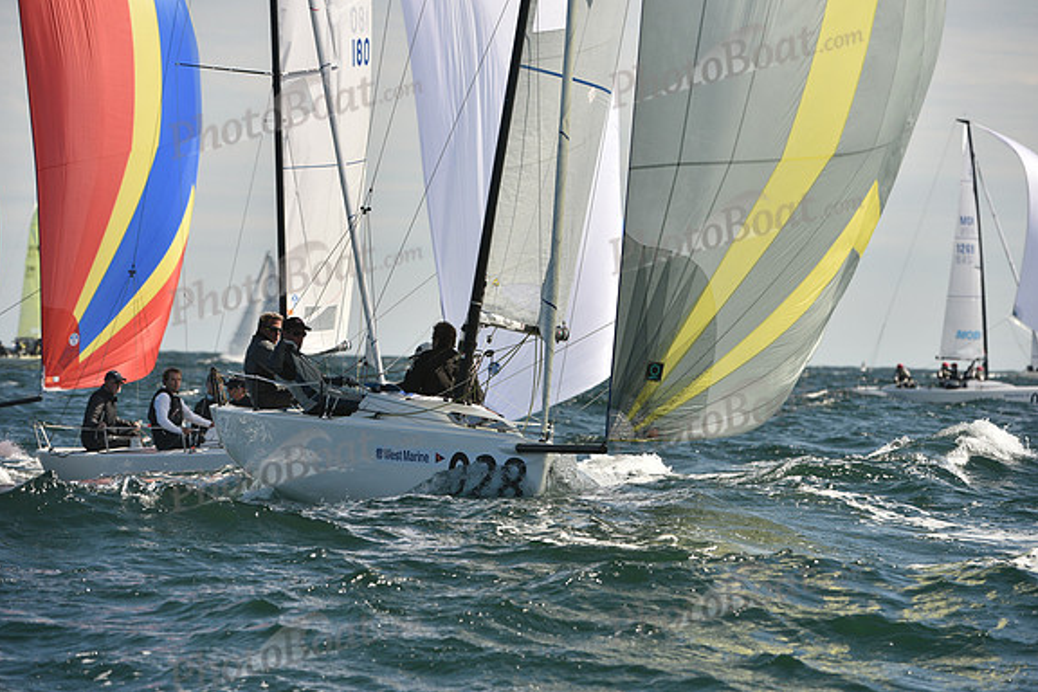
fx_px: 7842
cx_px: 517
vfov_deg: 5.1
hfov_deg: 7.6
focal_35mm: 272
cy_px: 347
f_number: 6.3
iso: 250
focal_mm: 270
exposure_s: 1/1250
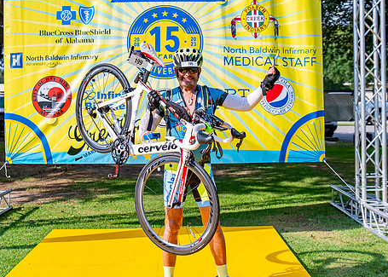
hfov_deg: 38.1
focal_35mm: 51
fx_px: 562
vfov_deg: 27.6
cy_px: 108
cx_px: 182
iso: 125
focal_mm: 34
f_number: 2.8
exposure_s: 1/2000
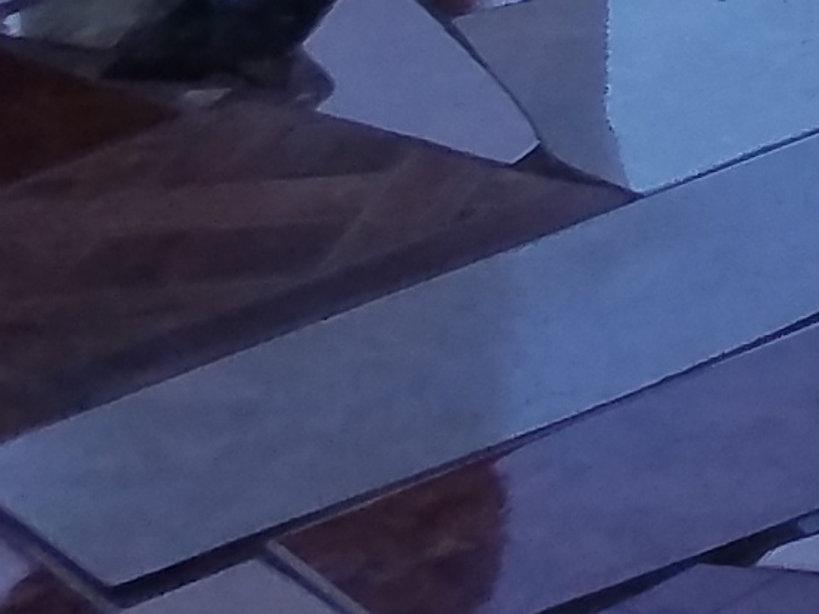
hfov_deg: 8.1
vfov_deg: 7.3
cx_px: 2840
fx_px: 4495
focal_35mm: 190
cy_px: -917
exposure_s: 1/1789
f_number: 1.7
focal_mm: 4.2
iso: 50
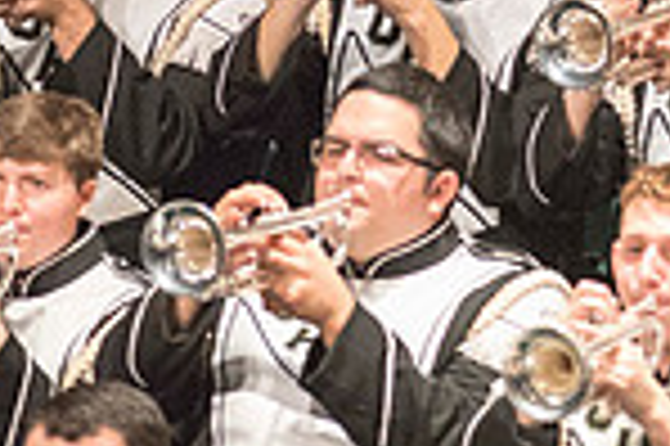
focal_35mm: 1171
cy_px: -327
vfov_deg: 1.2
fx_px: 21769
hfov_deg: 1.8
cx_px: 630
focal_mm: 300
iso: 4000
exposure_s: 1/500
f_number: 2.8
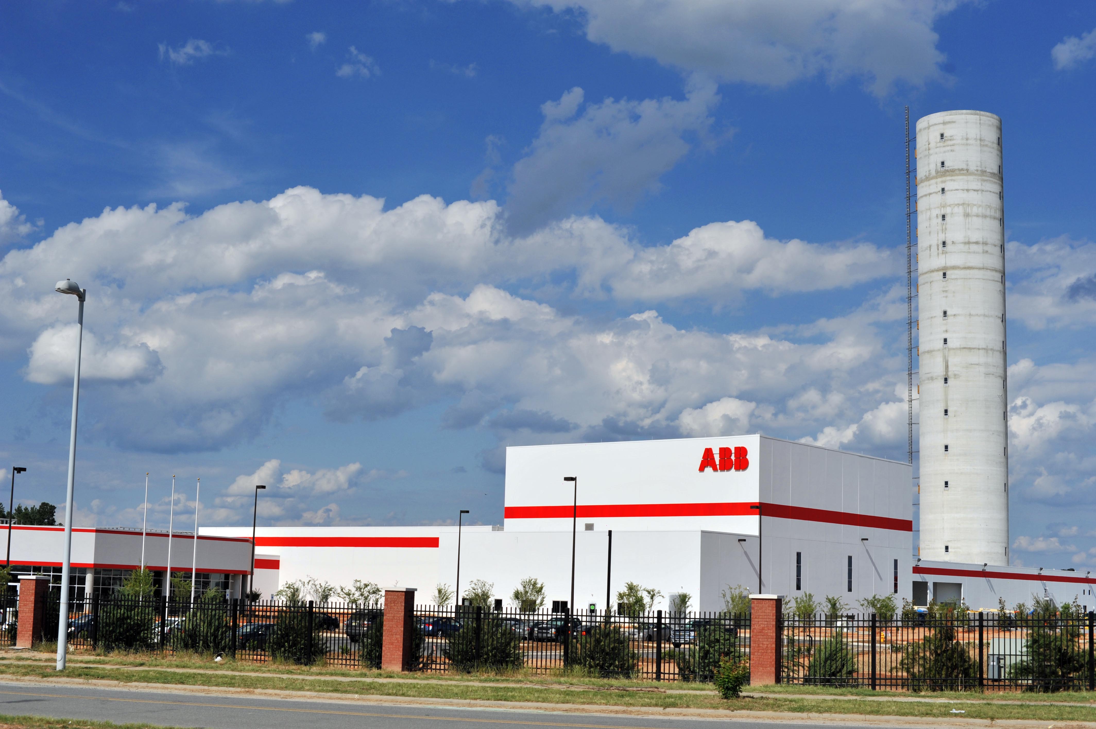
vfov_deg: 27.0
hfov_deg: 39.6
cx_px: 548
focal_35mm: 50
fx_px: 1521
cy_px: 364
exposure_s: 1/3200
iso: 400
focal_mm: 50
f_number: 8
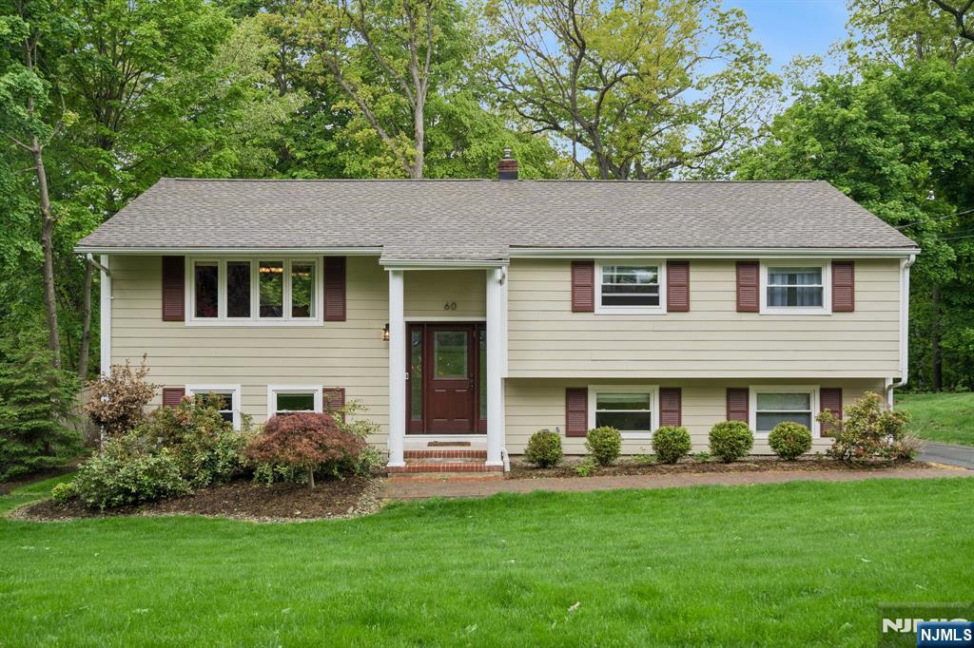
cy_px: 324
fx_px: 947
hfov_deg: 54.4
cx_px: 487
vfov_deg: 37.8
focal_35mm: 35
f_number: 8
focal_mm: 35
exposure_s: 1/200
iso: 320
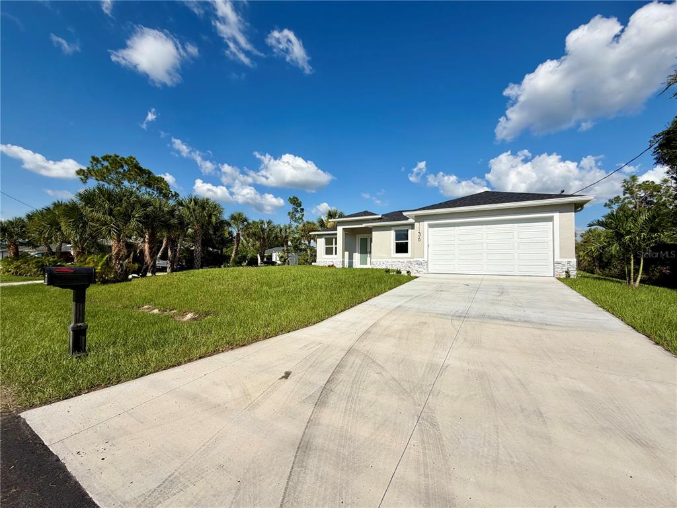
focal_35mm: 14
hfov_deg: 102.1
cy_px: 254
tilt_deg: +1.7
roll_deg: -0.4
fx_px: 274
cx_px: 338
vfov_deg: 85.7
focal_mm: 2.22
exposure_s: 1/1613
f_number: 2.2
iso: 20
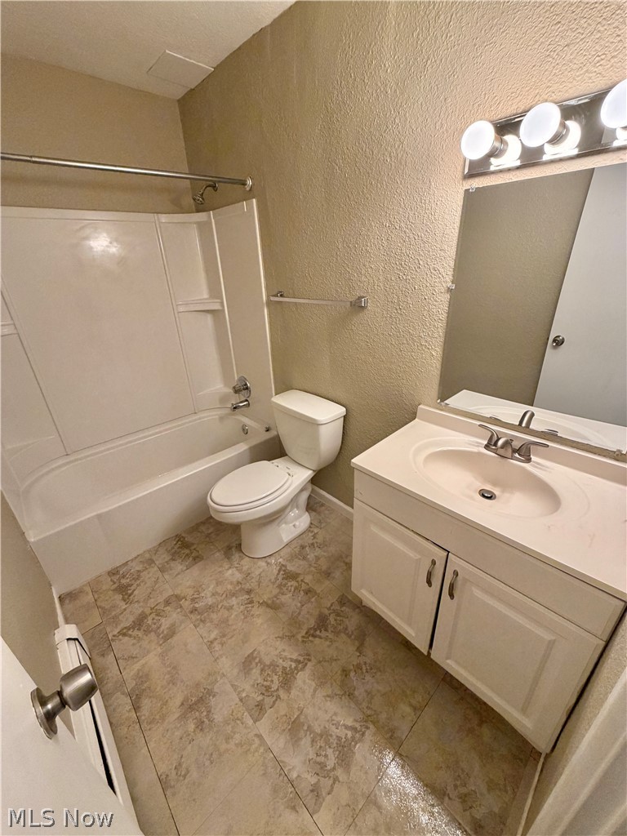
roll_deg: +2.8
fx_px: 338
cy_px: 418
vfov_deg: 102.1
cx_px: 314
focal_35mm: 14
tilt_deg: -25.3
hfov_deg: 85.7
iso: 200
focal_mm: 2.22
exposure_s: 1/60
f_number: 2.2
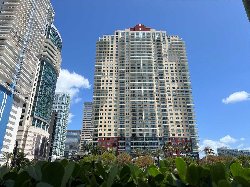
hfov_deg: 67.3
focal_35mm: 26
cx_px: 125
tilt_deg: +21.8
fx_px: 188
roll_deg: -0.1
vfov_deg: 53.1
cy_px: 94
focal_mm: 5.7
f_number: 1.5
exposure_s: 1/5319
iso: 50
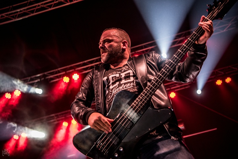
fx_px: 291
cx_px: 119
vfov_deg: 30.6
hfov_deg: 44.5
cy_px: 80
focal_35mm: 44
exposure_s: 1/100
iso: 800
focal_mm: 44
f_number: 2.8
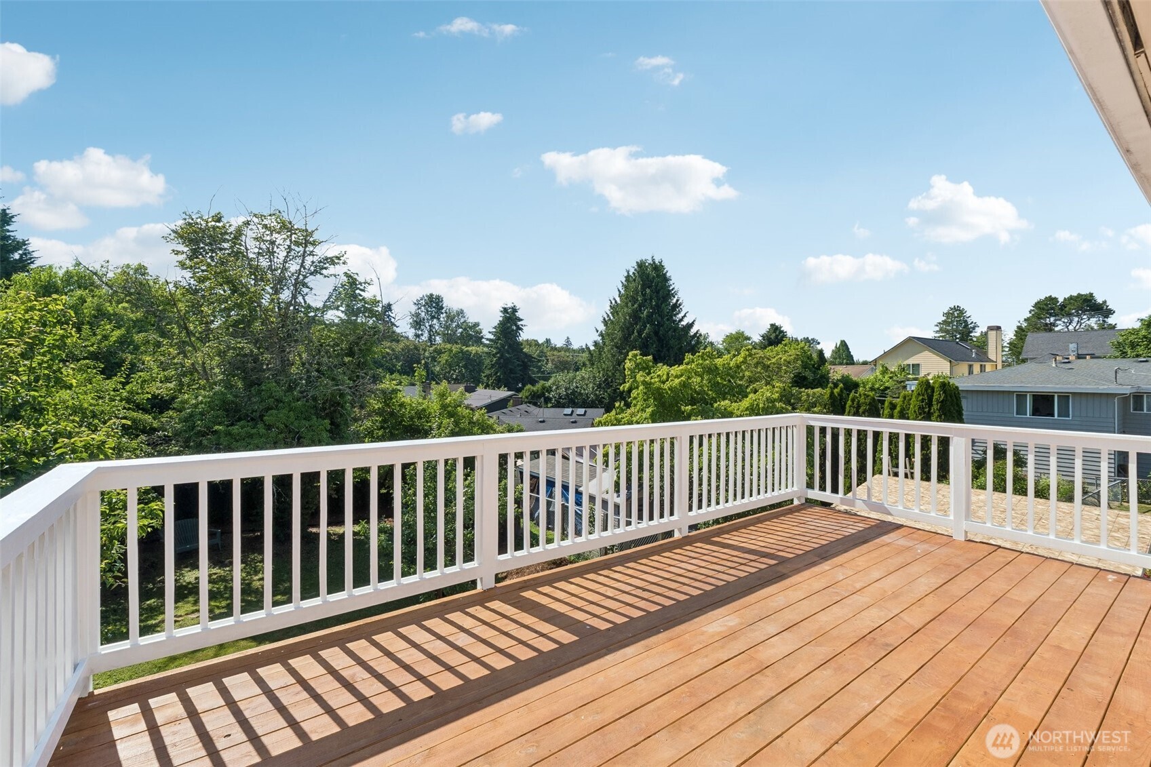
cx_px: 576
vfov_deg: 77.3
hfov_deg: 100.4
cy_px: 384
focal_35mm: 15
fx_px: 480
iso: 100
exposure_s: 1/160
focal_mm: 10
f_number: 9
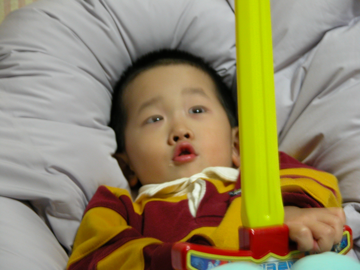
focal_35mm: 146
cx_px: 180
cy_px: 135
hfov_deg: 13.5
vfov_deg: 10.2
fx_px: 1518
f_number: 3.9
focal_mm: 37.7
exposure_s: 1/4.1
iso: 267
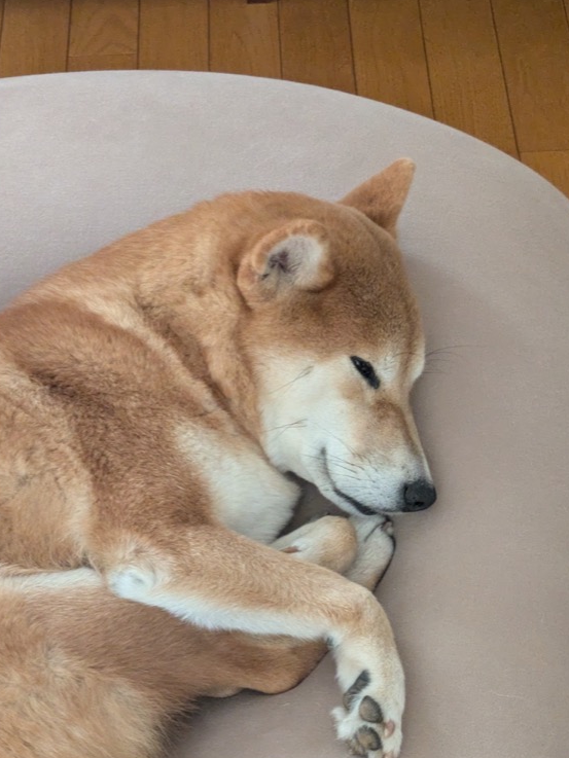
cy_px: 529
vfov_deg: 23.4
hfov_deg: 17.7
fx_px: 1819
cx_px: 139
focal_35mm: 83
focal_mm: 5.43
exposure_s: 1/25
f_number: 1.89
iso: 854
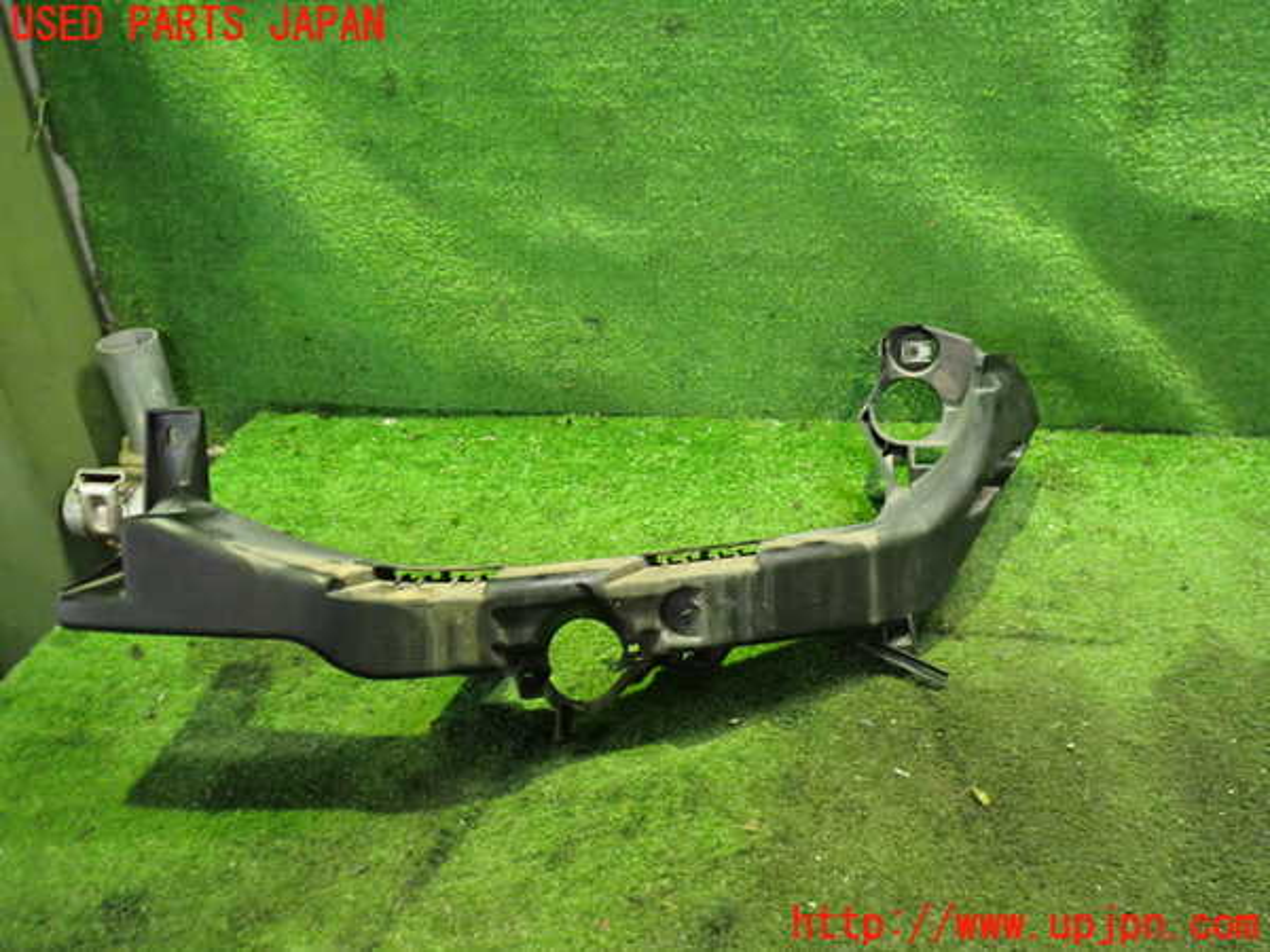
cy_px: 476
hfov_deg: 60.0
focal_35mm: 30
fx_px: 1101
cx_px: 635
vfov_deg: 46.8
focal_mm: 5.4
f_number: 2.3
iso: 800
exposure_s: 1/25
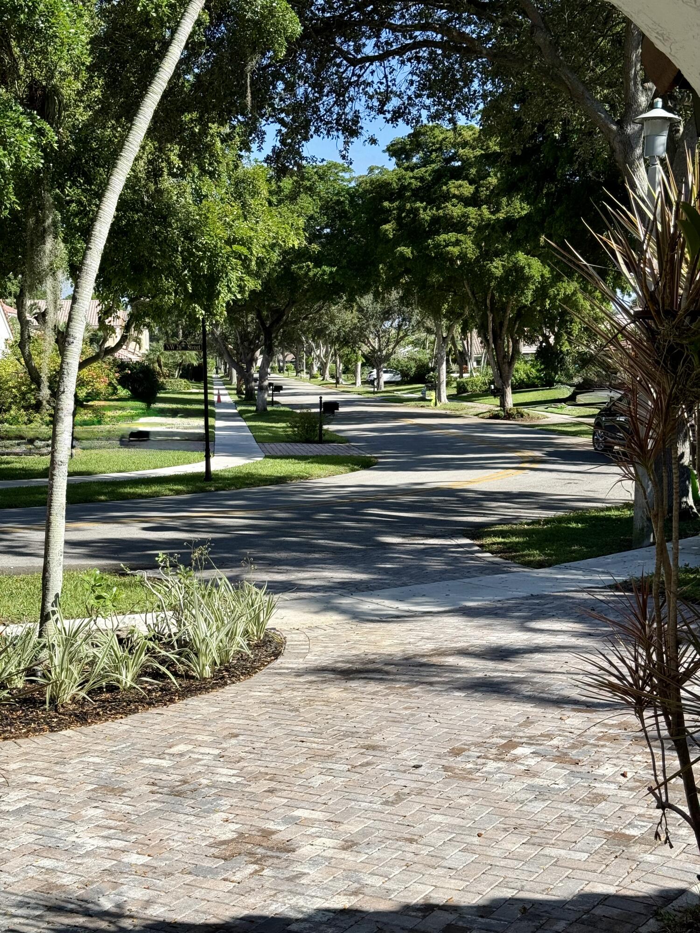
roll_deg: -0.1
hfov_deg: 30.3
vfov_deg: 39.7
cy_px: 466
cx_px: 350
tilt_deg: -3.7
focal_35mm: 48
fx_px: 1294
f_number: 1.78
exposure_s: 1/2667
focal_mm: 6.76
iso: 64
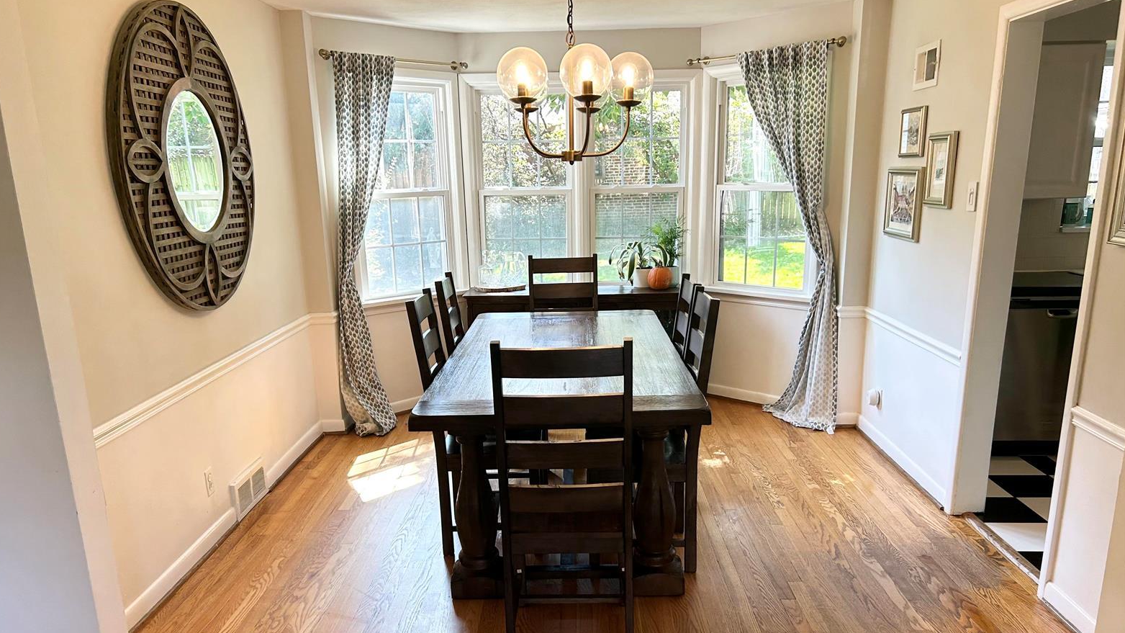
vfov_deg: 39.8
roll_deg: +1.6
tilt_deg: -15.4
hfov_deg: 66.1
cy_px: 405
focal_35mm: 29
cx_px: 554
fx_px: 865
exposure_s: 1/120
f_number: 1.5
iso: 100
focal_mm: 5.7
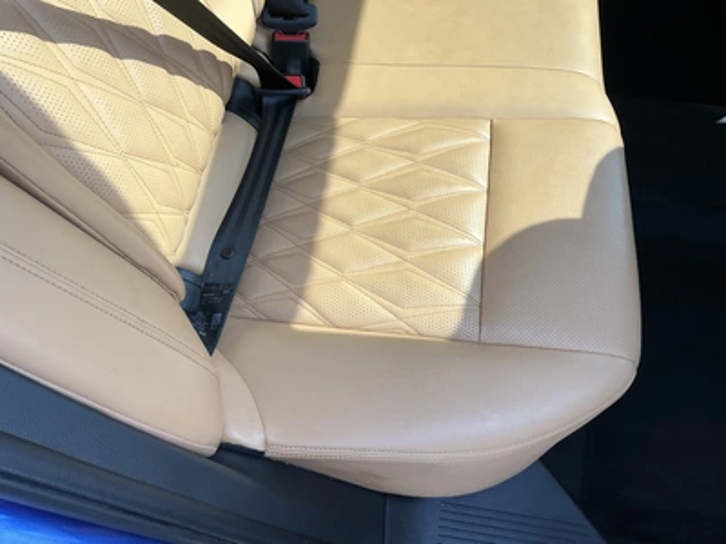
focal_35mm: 28
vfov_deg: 49.7
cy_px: 272
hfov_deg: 63.4
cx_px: 363
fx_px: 587
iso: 20
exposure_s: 1/187
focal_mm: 3
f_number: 1.8
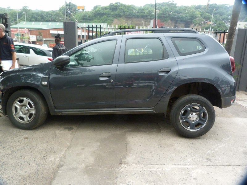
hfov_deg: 69.4
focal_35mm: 25
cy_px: 92
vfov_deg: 54.9
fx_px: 178
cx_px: 124
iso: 250
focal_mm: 4.5
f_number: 2.8
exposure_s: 1/250
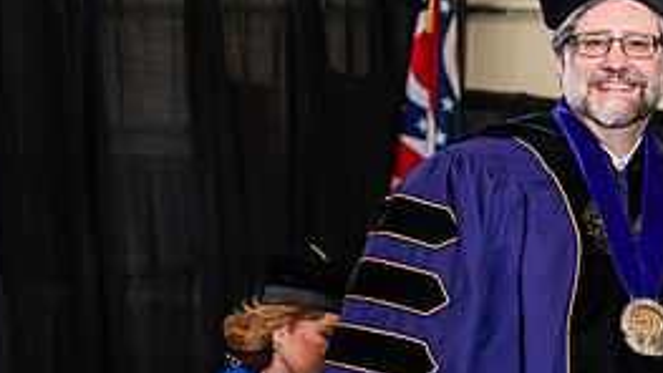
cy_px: 278
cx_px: 693
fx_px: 2637
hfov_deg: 14.1
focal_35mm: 150
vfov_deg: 8.1
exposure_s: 1/200
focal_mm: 65
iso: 1250
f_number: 4.5
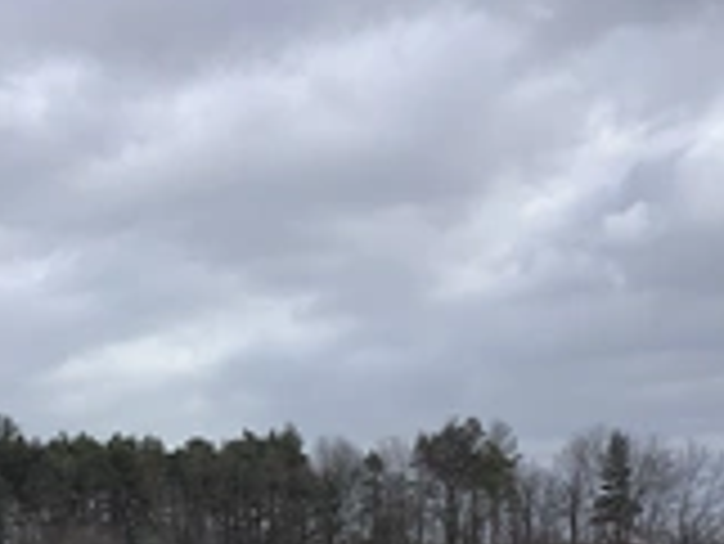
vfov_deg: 18.3
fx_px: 1612
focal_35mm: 77
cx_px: 157
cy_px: 625
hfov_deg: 24.9
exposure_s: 1/2331
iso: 25
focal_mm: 3.3
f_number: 2.4
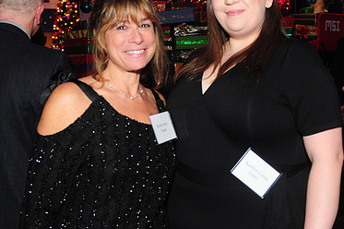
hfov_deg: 35.5
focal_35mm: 56
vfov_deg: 23.9
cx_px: 213
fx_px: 535
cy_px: 58
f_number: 4
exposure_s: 1/60
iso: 640
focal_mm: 24
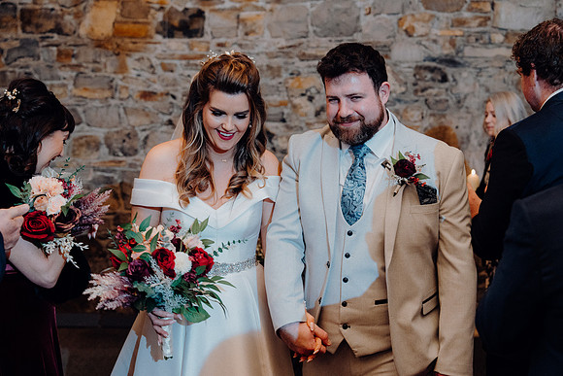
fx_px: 829
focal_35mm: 53
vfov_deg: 25.5
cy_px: 188
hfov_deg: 37.5
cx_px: 282
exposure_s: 1/200
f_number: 3.5
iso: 2500
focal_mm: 53
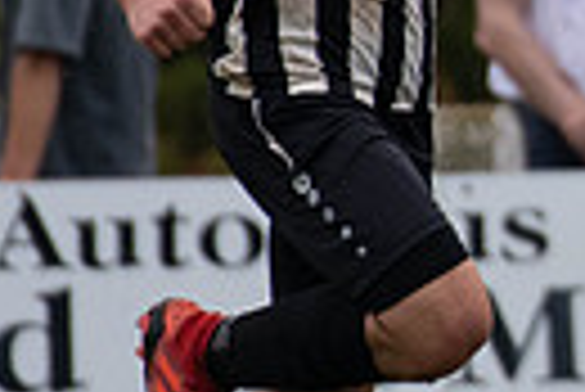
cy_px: 41
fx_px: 37075
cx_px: 1638
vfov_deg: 0.6
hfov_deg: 0.9
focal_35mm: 2279
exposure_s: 1/1600
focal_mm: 380
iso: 900
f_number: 5.6
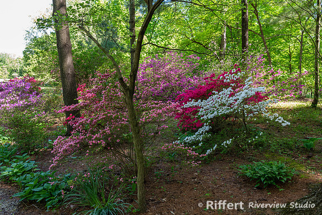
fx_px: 250
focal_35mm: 28
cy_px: 108
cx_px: 161
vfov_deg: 46.4
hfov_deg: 65.5
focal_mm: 28
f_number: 8
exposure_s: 1/160
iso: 1250
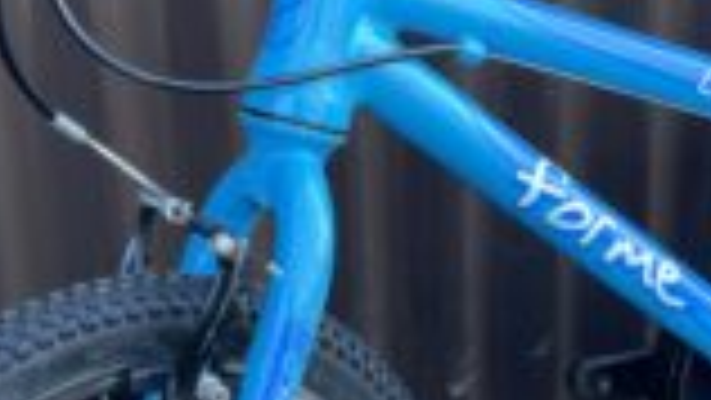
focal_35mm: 86
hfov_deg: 24.5
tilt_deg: -21.6
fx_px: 1622
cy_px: 292
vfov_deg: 14.0
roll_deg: -0.8
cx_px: 518
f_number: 1.6
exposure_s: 1/121
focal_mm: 4.2
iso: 64
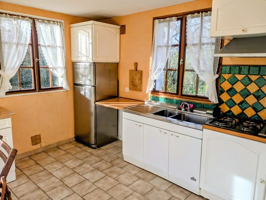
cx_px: 129
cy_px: 99
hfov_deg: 67.3
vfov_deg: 53.1
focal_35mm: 26
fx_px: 200
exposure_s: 1/487
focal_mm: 5.43
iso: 45
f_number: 1.89
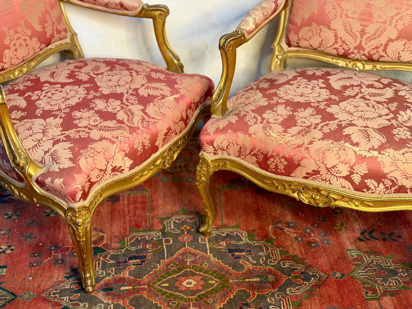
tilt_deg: -31.9
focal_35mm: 48
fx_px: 571
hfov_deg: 39.7
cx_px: 206
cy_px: 154
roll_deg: +1.3
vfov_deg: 30.3
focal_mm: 6.76
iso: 125
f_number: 1.78
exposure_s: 1/60
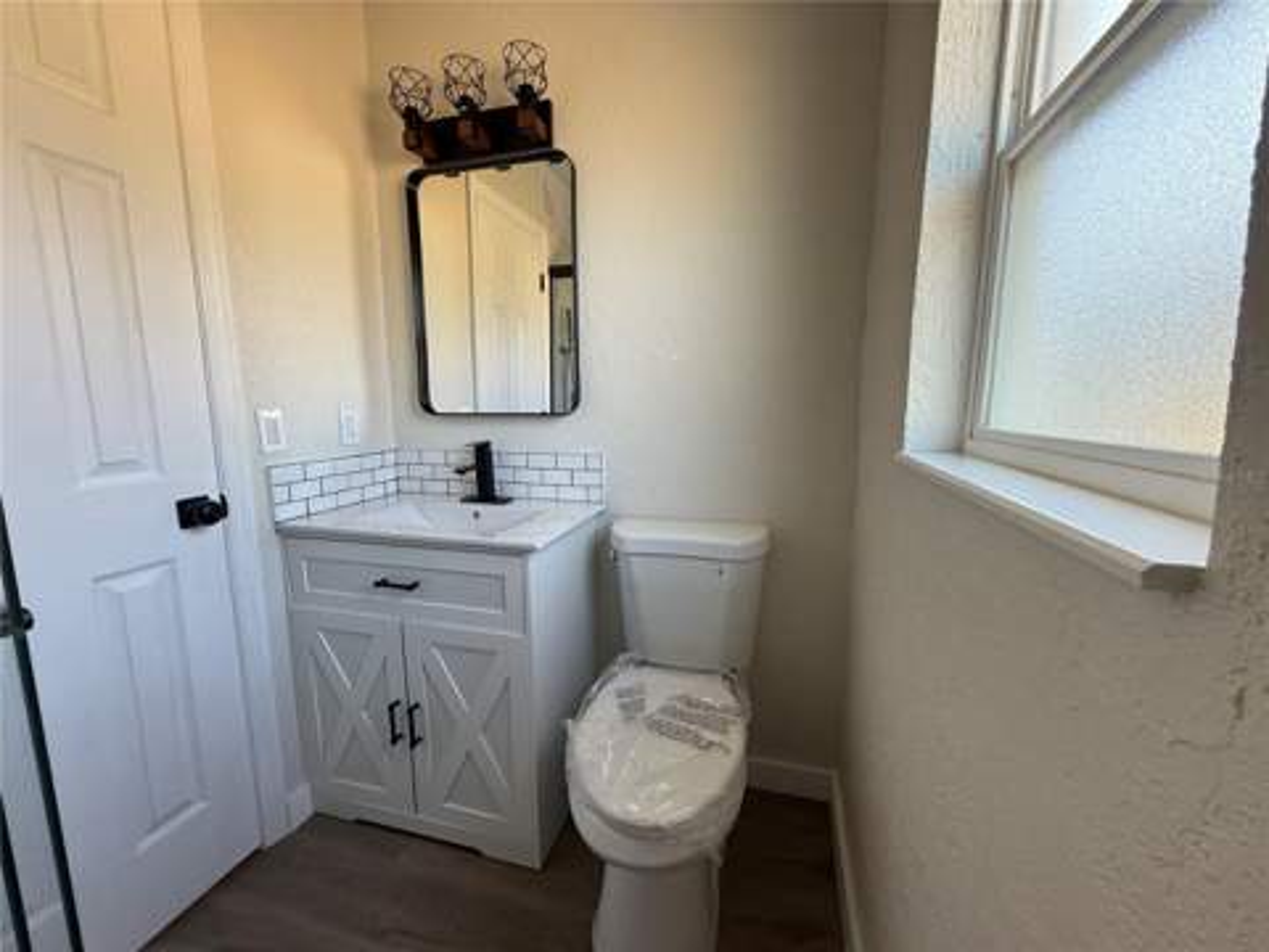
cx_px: 634
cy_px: 476
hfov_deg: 102.1
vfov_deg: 85.7
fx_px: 513
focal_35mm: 14
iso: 200
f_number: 2.2
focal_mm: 2.22
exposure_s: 1/99
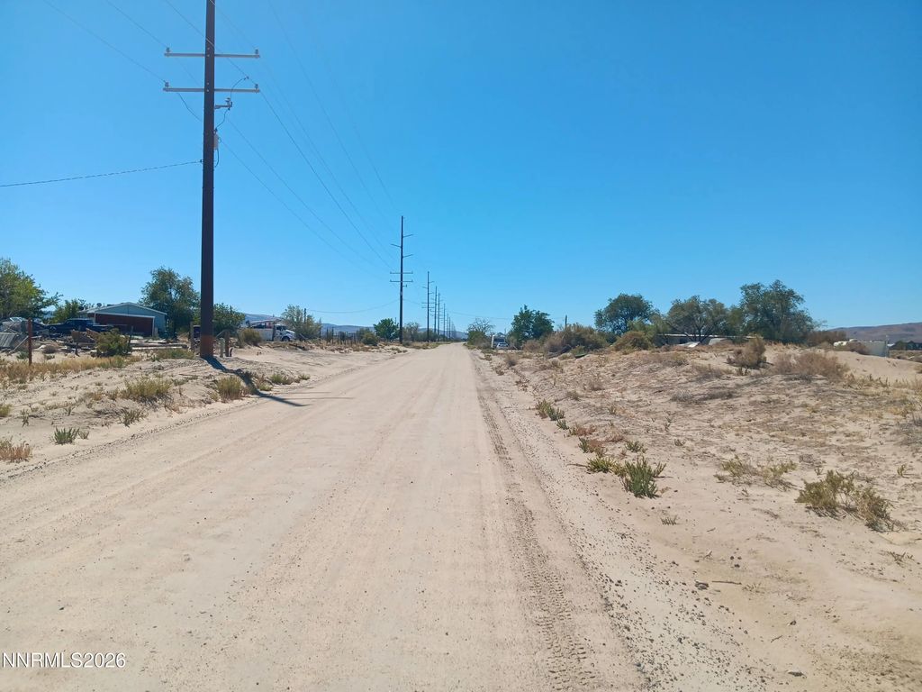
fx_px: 693
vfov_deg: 53.1
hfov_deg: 67.3
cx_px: 461
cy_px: 346
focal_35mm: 26
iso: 20
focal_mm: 3.98
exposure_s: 1/1000
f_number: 1.8
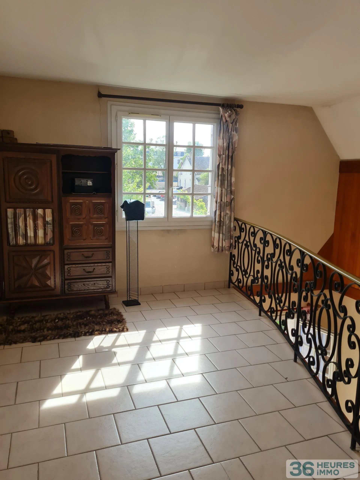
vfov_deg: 67.3
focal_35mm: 26
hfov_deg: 53.1
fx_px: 361
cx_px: 180
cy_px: 240
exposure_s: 1/345
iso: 50
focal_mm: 5.4
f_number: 1.8
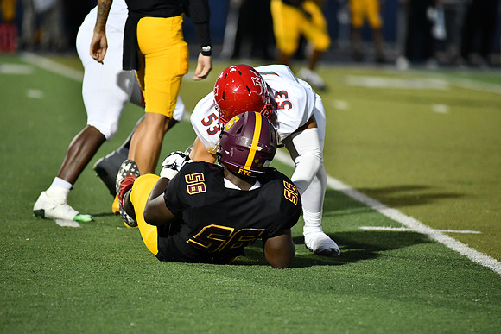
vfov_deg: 4.6
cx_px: 250
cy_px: 167
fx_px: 4176
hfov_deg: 6.9
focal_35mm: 300
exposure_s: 1/1250
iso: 5000
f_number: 4
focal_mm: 300
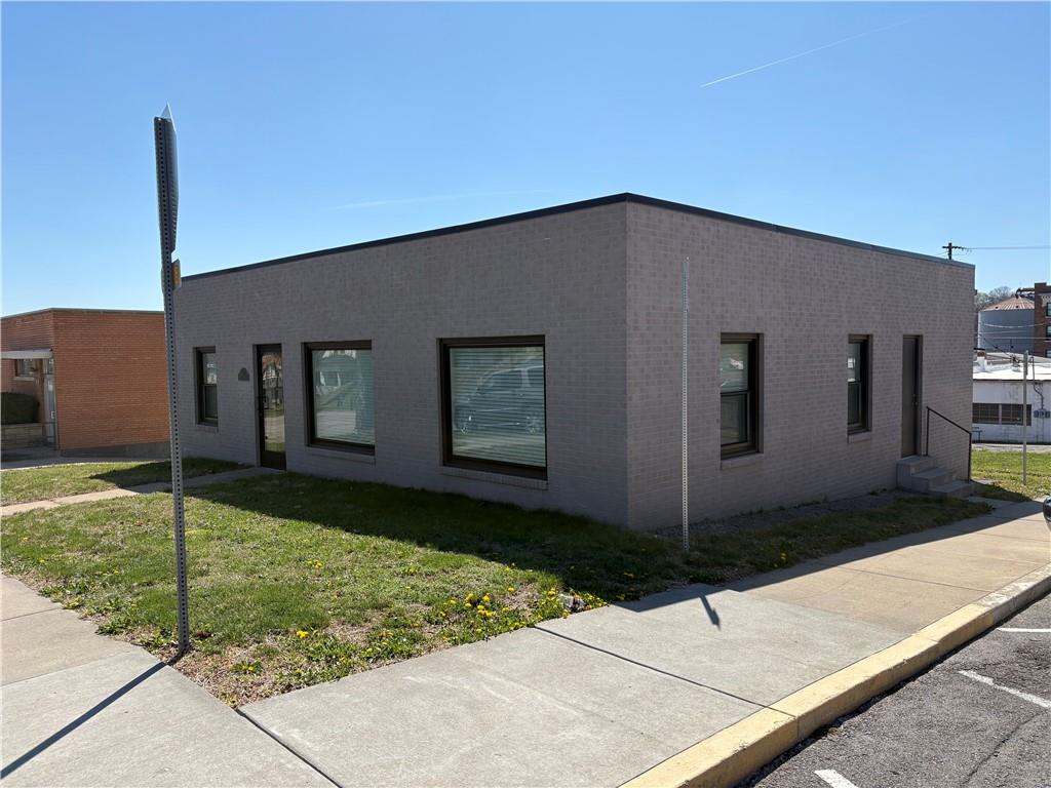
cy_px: 394
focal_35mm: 26
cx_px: 526
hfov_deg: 67.3
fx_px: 789
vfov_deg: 53.1
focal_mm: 5.96
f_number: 1.6
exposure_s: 1/3831
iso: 50
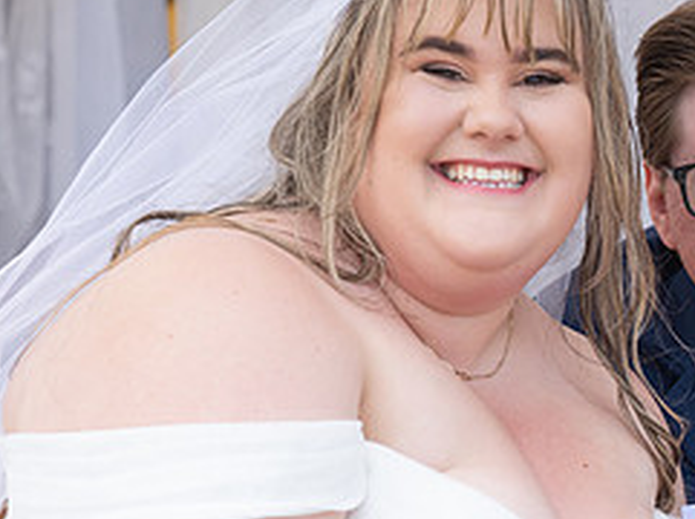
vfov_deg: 9.7
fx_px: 3067
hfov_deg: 12.8
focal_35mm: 153
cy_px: 293
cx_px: 709
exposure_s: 1/500
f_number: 5
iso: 400
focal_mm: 66
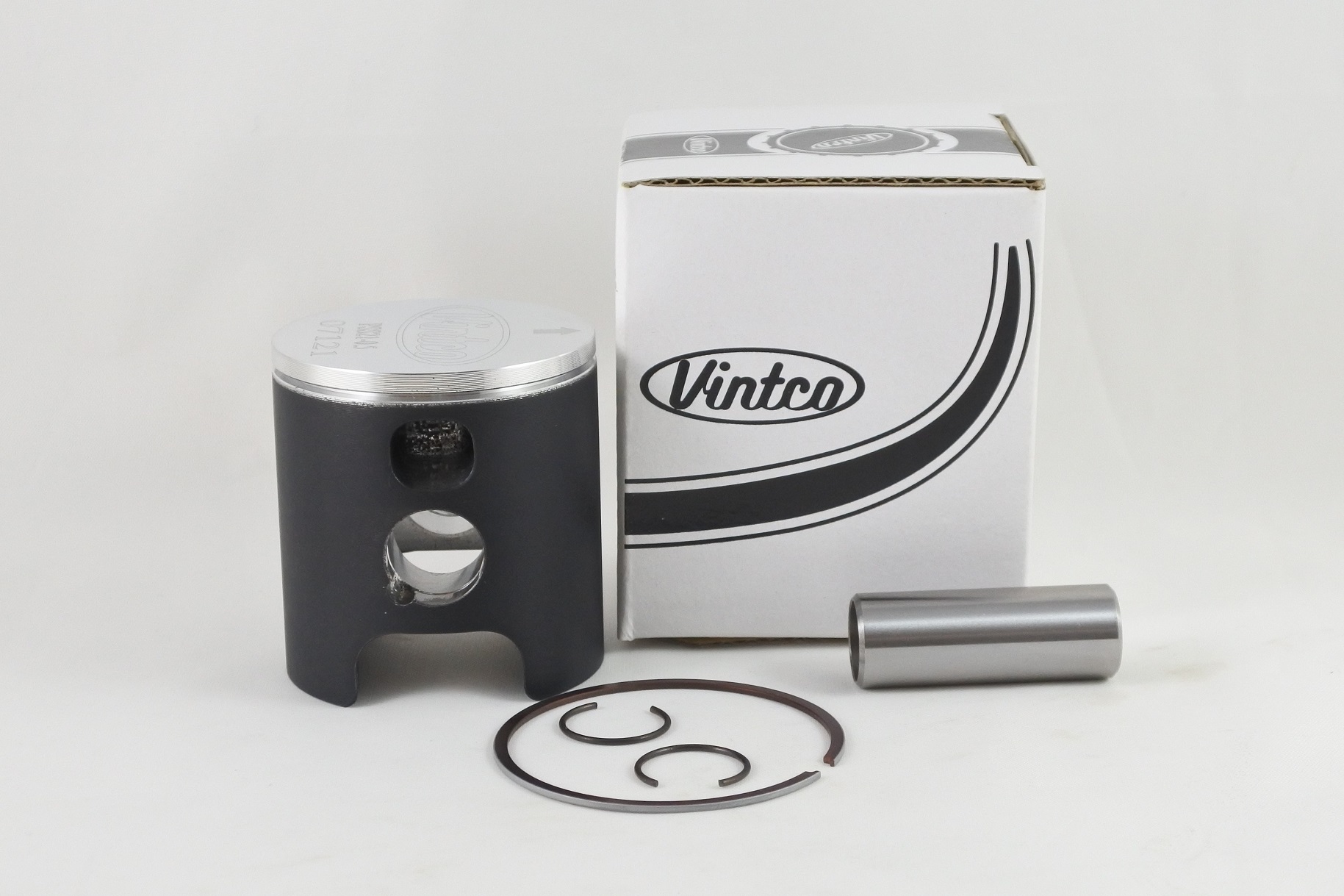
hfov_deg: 42.7
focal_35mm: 46
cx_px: 672
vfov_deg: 29.2
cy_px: 448
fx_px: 1717
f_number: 4.5
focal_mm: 17.2
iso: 560
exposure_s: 1/125
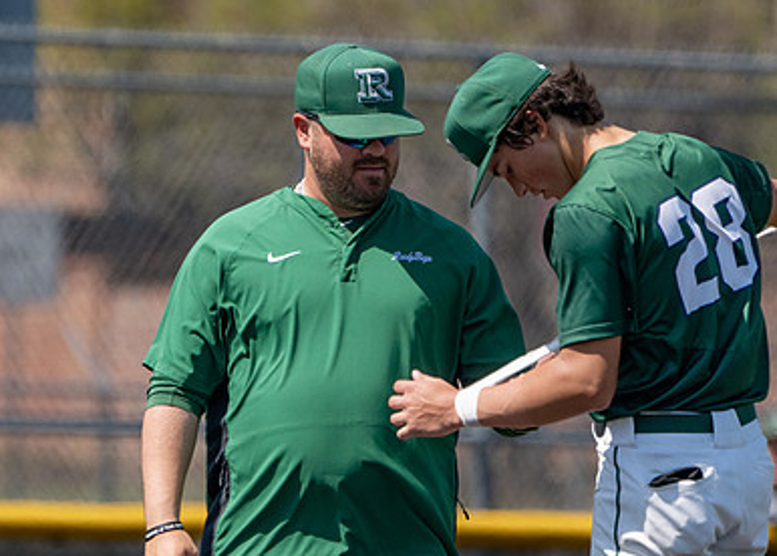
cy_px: 336
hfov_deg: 2.1
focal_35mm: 972
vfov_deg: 1.5
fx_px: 21457
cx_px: 345
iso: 640
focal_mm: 560
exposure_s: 1/2000
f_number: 8
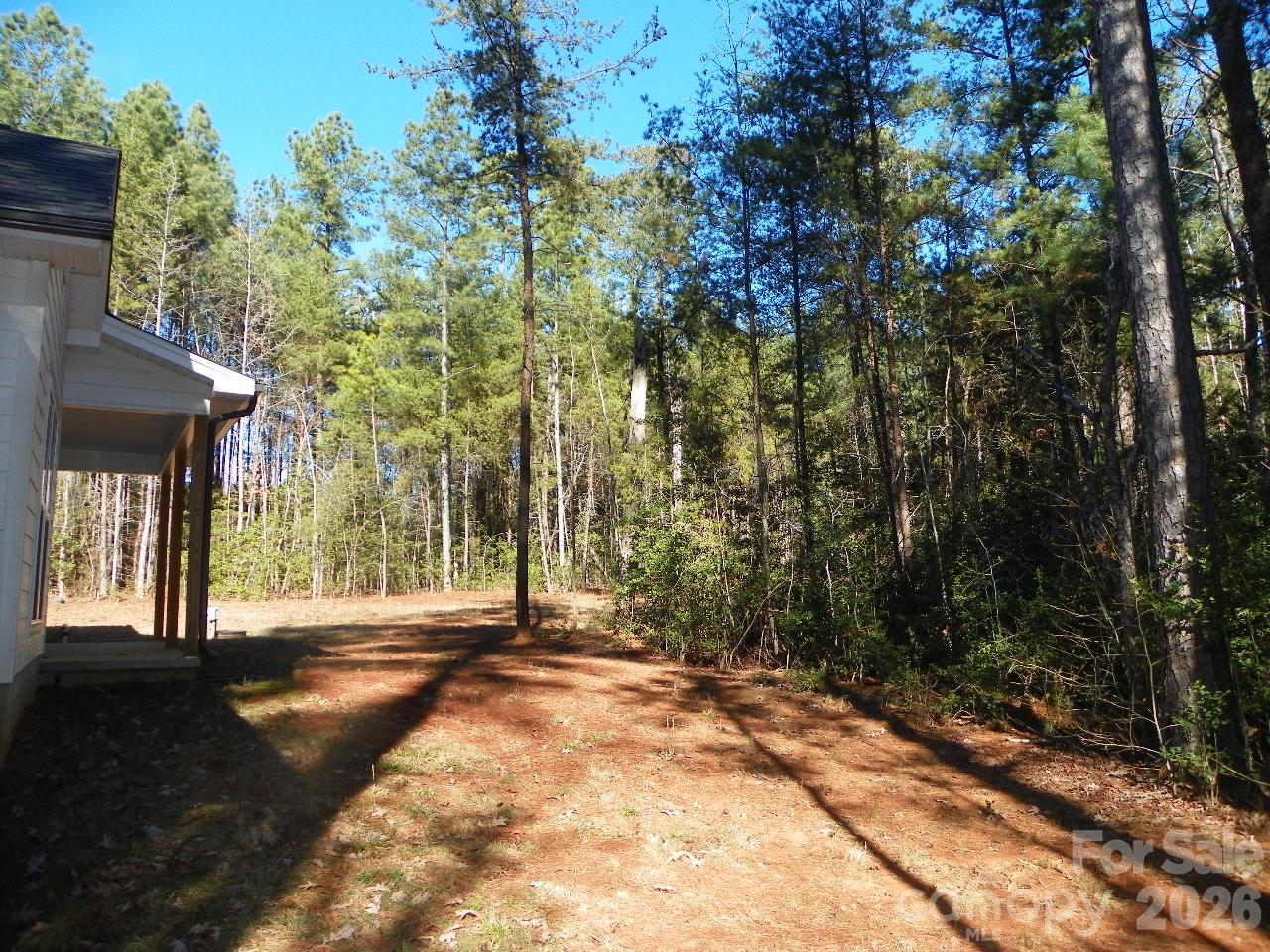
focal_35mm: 26
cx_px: 635
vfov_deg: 53.1
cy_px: 476
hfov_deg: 67.3
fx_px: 954
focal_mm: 4.6
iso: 64
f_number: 3.2
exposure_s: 1/320
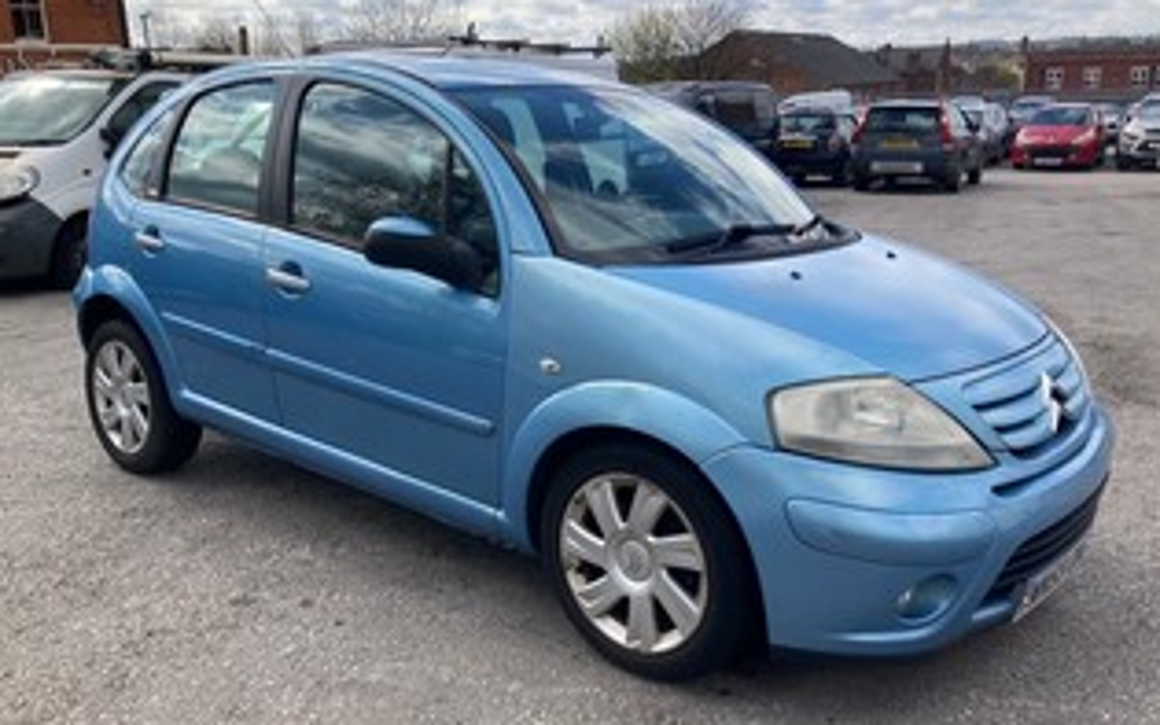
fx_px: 1043
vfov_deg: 38.3
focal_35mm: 33
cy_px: 386
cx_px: 586
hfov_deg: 58.1
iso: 20
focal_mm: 3.99
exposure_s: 1/1056
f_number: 1.8
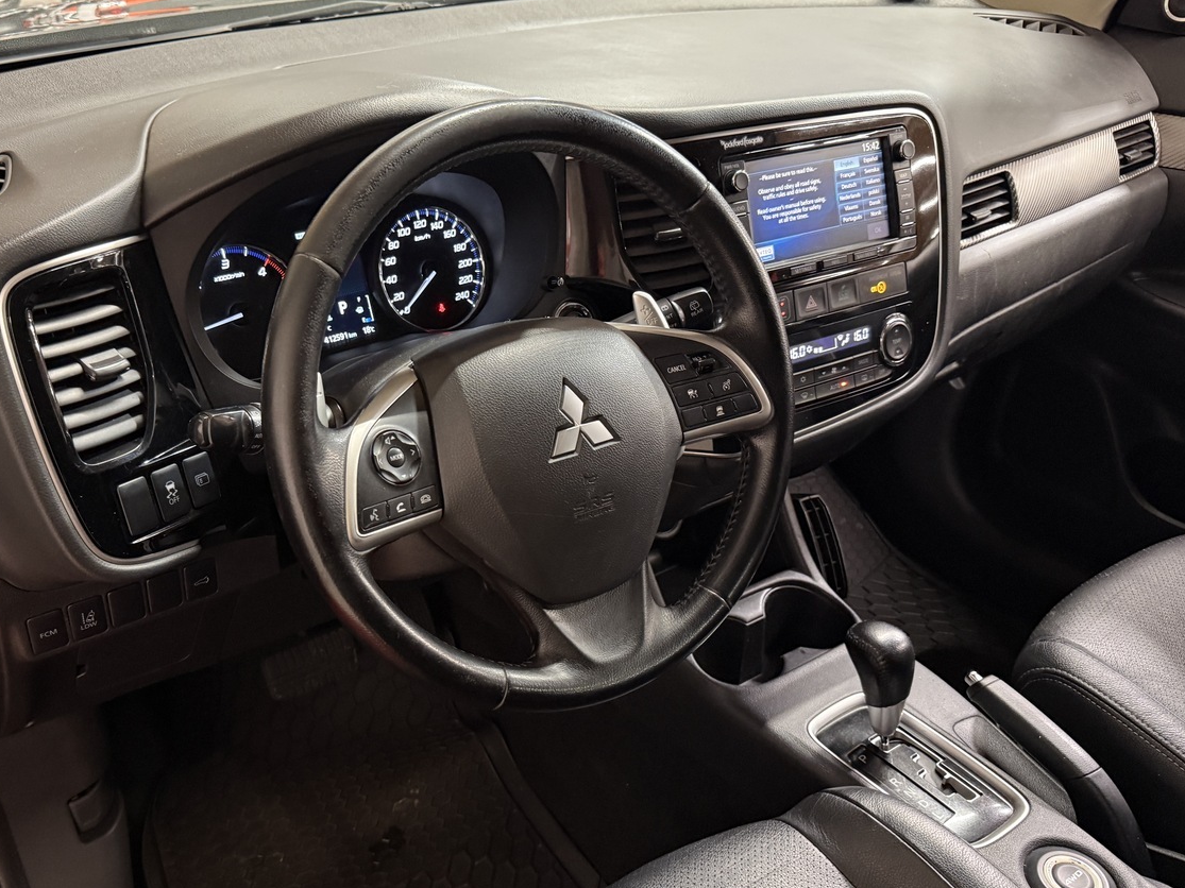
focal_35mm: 31
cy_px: 489
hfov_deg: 57.8
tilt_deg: -32.4
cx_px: 461
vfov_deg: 45.4
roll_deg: -0.7
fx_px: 1061
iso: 400
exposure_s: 1/60
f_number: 1.78
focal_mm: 6.76
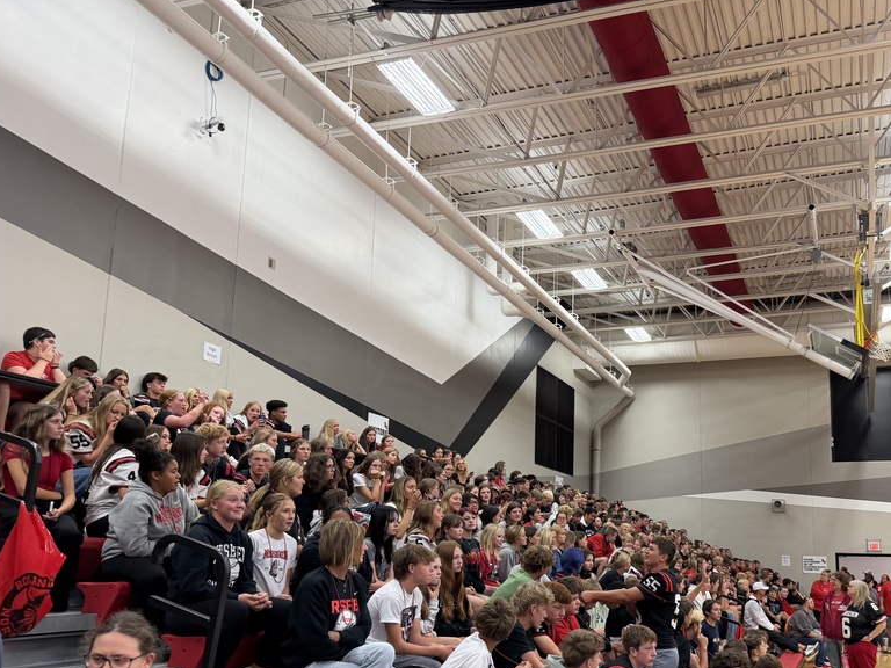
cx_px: 580
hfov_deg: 55.8
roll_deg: -1.8
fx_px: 824
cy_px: 434
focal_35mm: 32
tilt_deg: +10.1
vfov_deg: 43.7
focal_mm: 6.76
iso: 200
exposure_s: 1/126
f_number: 1.78
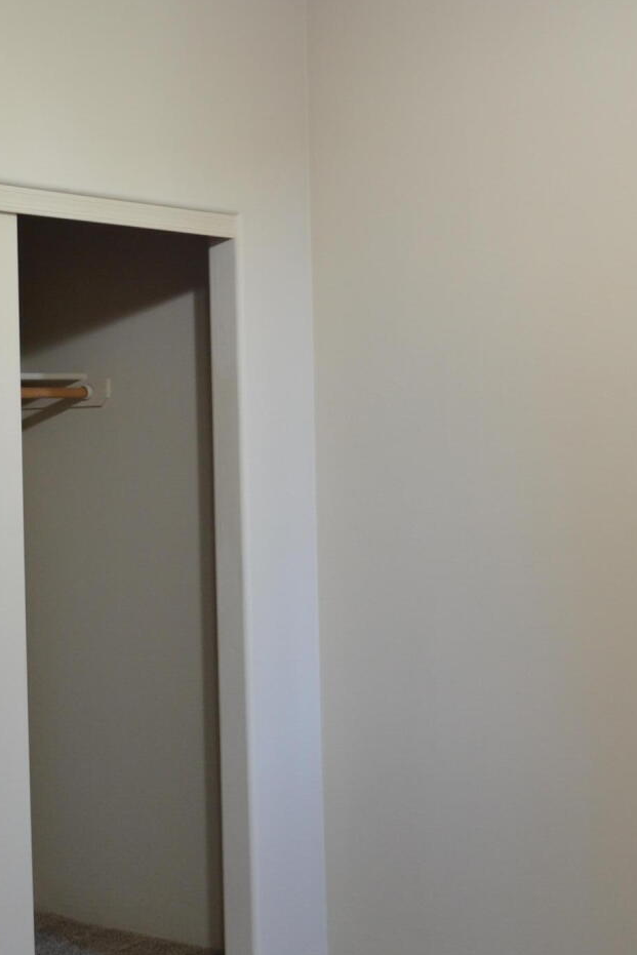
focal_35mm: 58
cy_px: 391
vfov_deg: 34.4
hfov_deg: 23.3
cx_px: 395
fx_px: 1539
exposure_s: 1/15
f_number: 3.5
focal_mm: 18
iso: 450
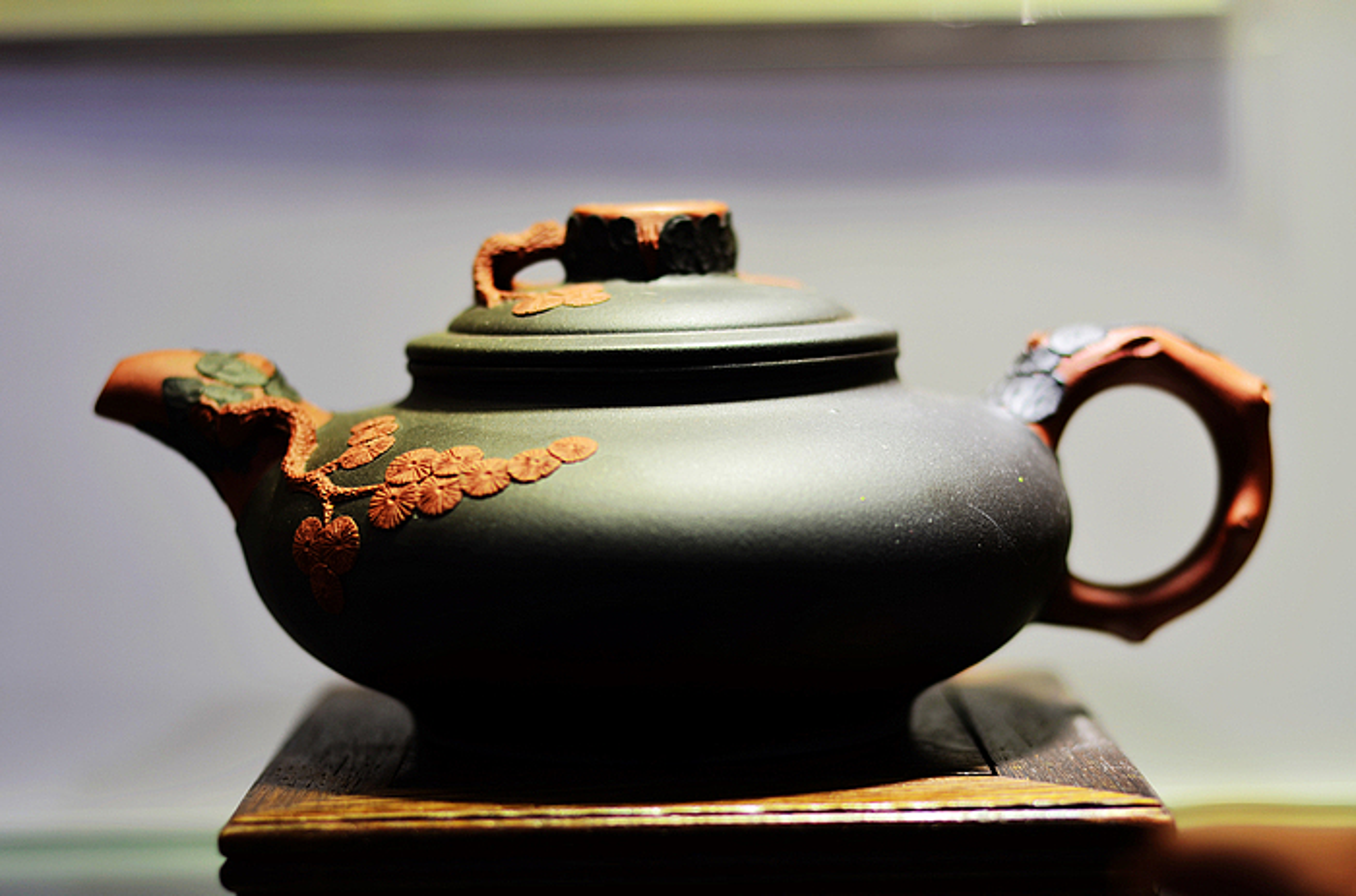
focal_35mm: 75
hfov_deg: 27.1
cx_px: 678
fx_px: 2818
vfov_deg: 18.1
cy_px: 448
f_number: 2.2
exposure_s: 1/125
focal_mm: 50
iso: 100
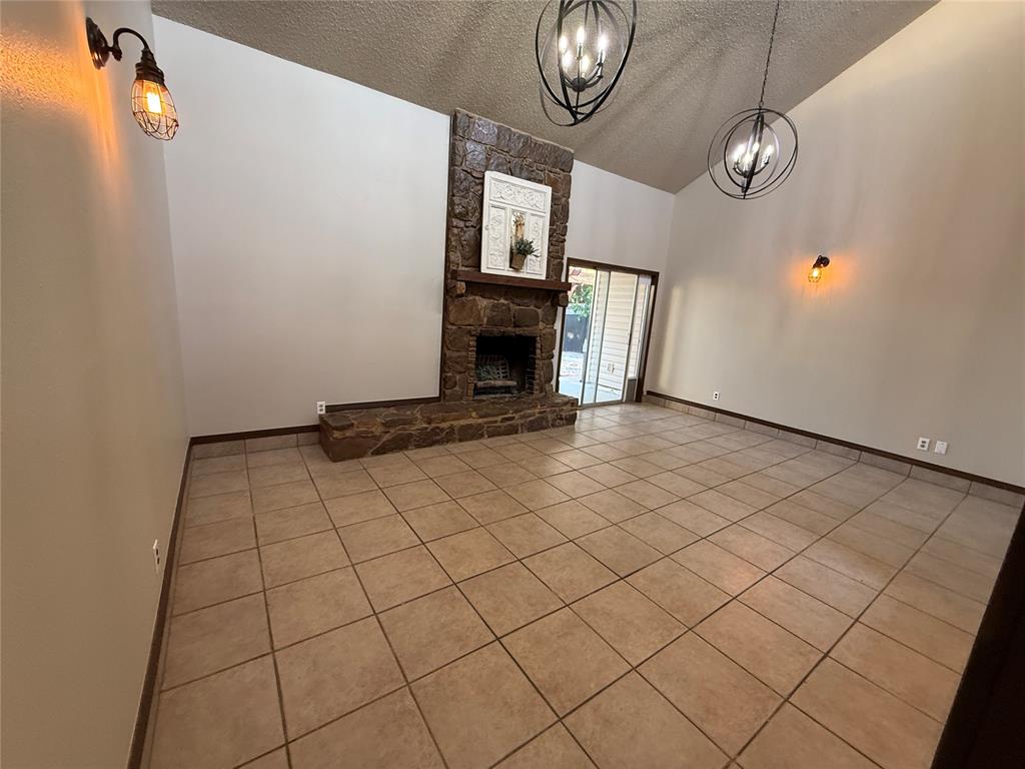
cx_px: 512
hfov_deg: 102.1
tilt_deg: -10.6
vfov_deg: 85.7
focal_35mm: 14
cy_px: 384
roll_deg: -4.3
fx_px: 415
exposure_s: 1/60
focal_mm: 2.22
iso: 320
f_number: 2.2
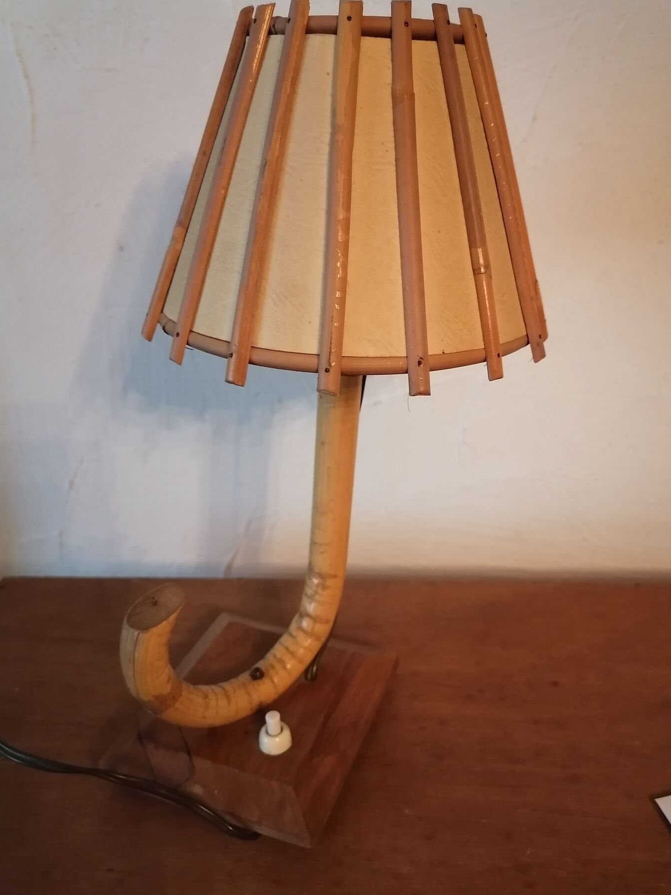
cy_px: 443
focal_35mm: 30
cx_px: 366
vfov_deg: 60.0
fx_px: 775
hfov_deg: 46.7
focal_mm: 5.3
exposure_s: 1/25
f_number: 1.8
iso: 1250
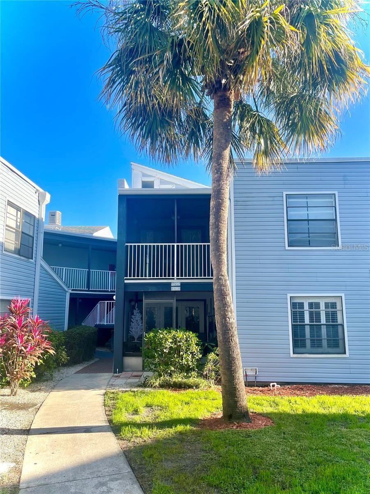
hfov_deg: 54.9
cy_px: 247
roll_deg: -0.8
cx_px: 185
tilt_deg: +9.5
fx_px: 356
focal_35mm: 25
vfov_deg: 69.4
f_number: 1.6
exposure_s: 1/1067
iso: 32
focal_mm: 5.1
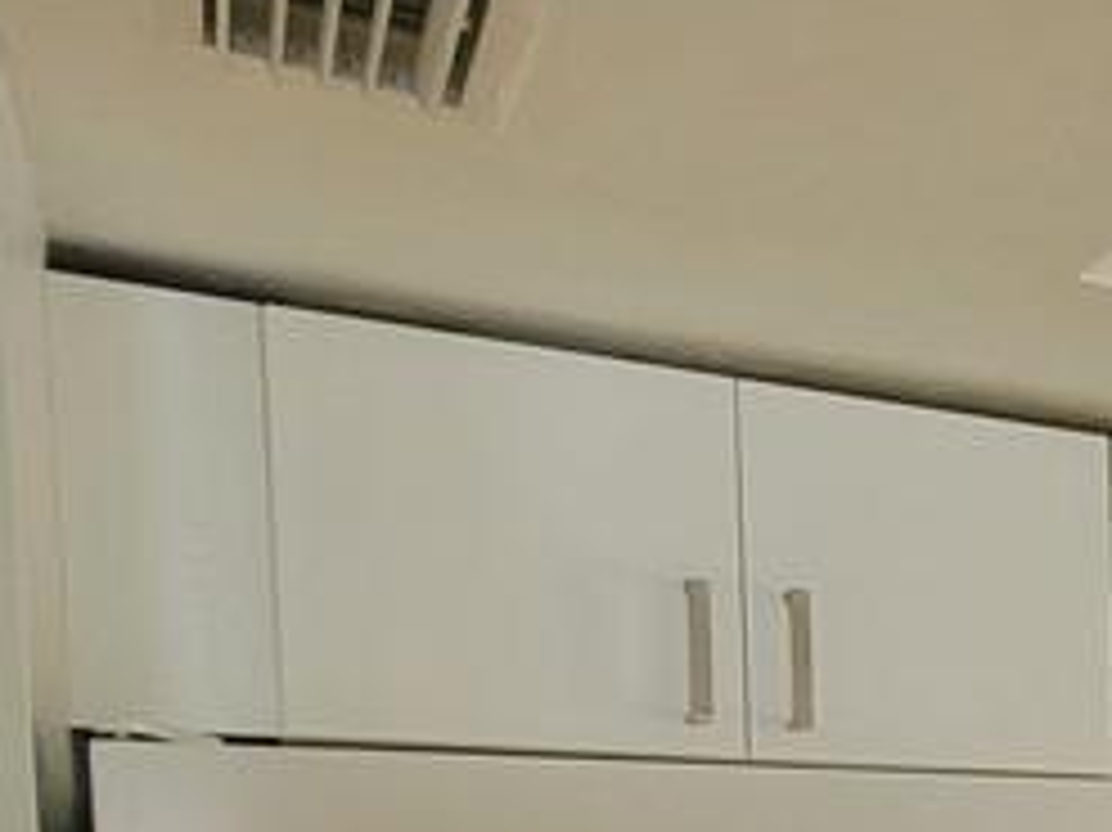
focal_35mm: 54
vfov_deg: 24.3
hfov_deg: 25.8
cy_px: 1025
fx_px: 1734
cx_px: 1693
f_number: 2.2
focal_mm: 2.2
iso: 320
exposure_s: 1/60
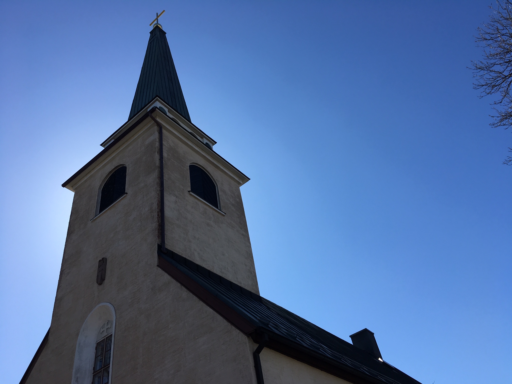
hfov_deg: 61.7
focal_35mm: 29
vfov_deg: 48.2
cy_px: 192
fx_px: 429
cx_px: 256
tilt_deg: +40.9
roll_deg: +13.8
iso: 25
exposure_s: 1/1709
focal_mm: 4.15
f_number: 2.2
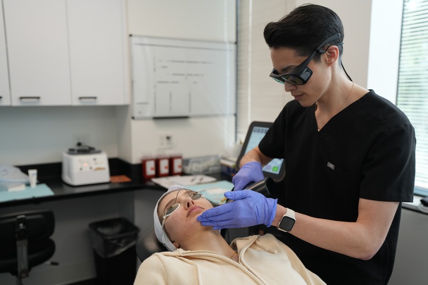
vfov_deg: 37.8
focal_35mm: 35
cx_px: 214
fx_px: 416
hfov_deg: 54.4
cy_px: 142
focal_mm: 35
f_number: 2.8
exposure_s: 1/125
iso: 400
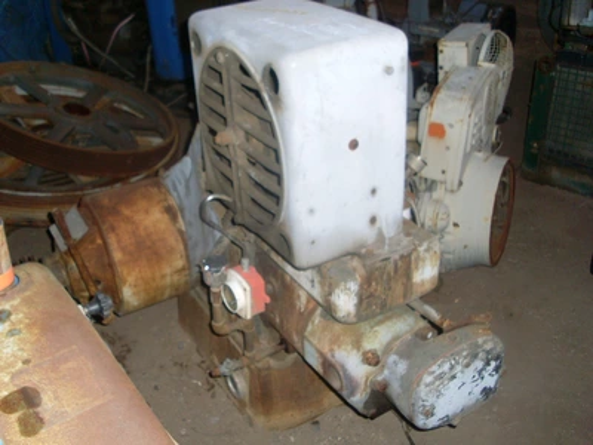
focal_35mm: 38
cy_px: 222
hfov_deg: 49.0
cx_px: 296
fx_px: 651
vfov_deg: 37.7
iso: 100
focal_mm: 6.3
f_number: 3
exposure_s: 1/45
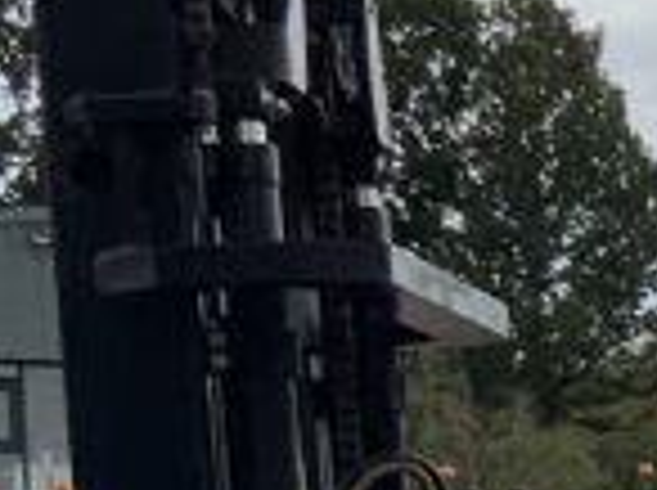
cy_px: 913
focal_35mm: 204
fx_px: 3865
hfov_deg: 9.1
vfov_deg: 7.1
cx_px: 1359
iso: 20
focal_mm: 3
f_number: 1.8
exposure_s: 1/2959
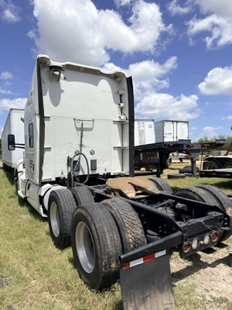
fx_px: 214
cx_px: 116
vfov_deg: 71.6
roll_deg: +0.2
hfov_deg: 56.8
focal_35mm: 24
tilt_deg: -0.2
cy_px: 155
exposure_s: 1/9091
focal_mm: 6.76
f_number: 1.78
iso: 80
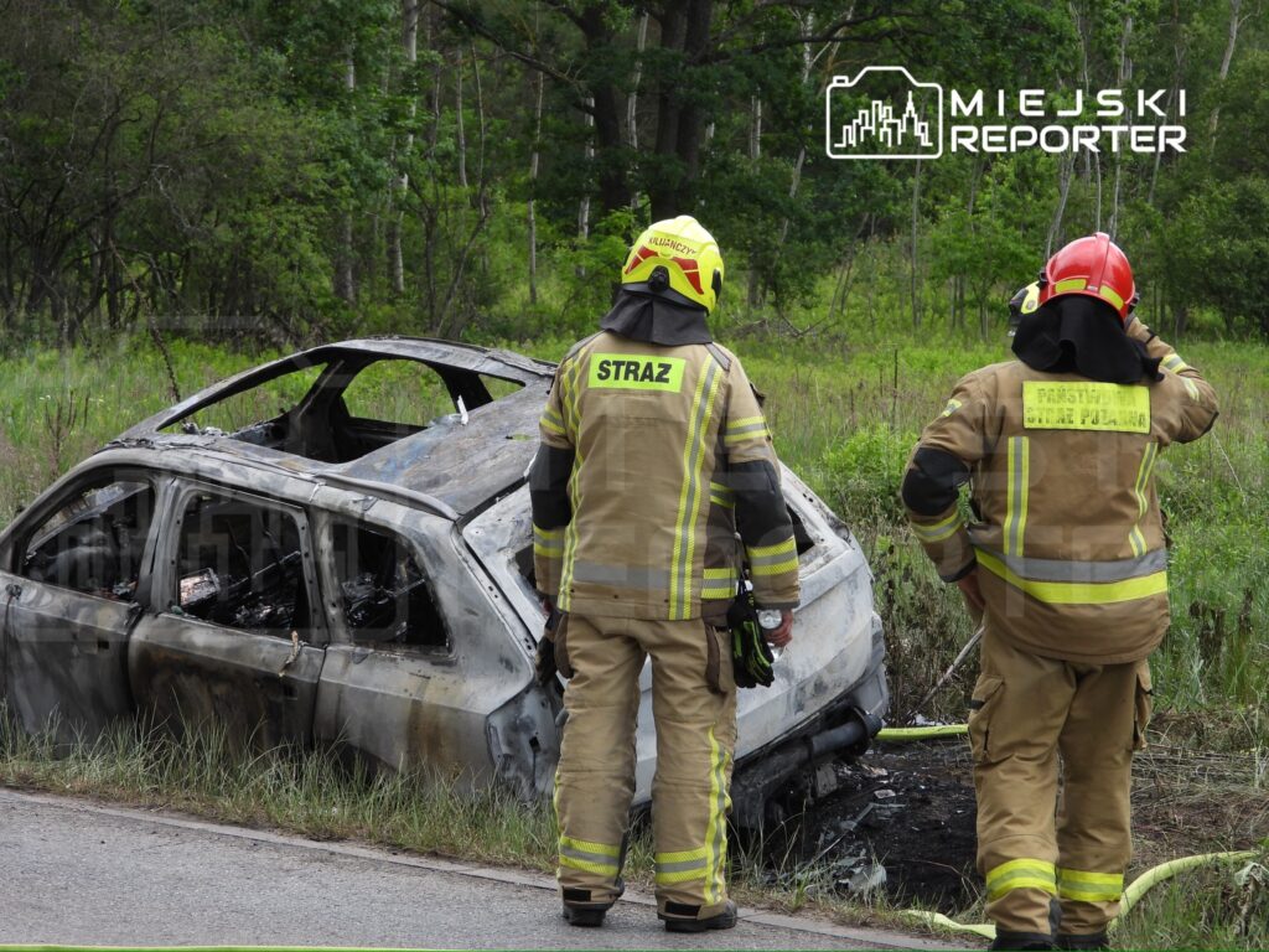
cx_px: 634
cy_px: 476
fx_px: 4949
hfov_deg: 14.6
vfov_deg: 11.0
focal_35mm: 135
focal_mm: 24.3
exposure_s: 1/320
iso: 100
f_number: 4
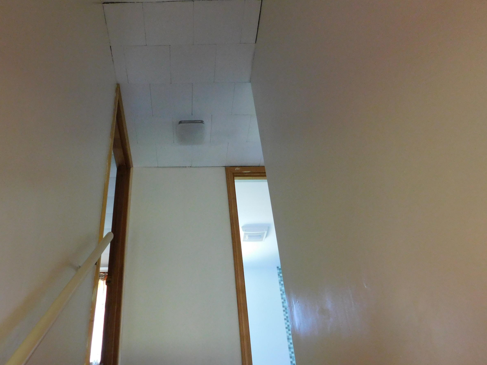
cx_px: 181
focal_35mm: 29
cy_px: 229
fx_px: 408
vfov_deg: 47.8
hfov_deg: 60.8
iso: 400
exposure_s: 1/20
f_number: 3
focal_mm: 4
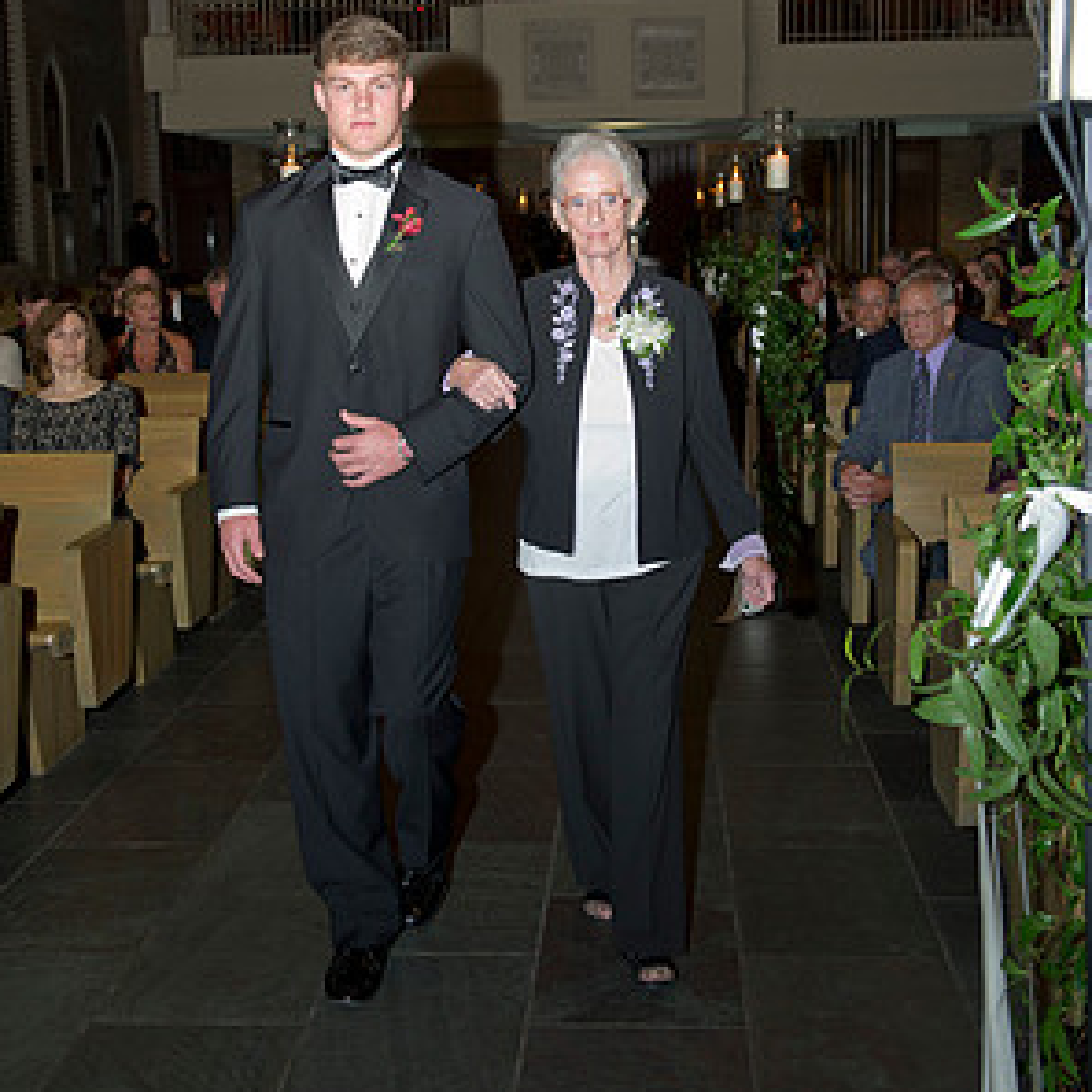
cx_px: 548
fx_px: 1749
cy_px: 384
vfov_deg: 34.4
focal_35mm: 49
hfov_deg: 34.7
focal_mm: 38
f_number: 5
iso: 800
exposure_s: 1/60
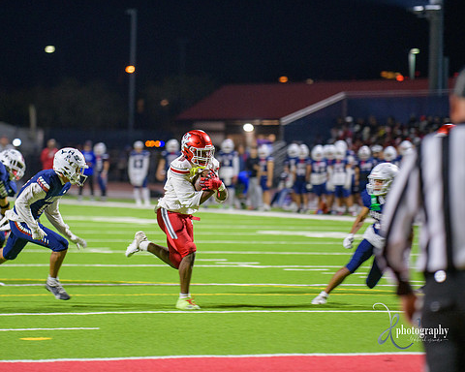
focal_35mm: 204
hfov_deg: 9.5
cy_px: 186
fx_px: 2807
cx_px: 196
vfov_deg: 7.6
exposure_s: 1/250
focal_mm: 180
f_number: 2.8
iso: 2000
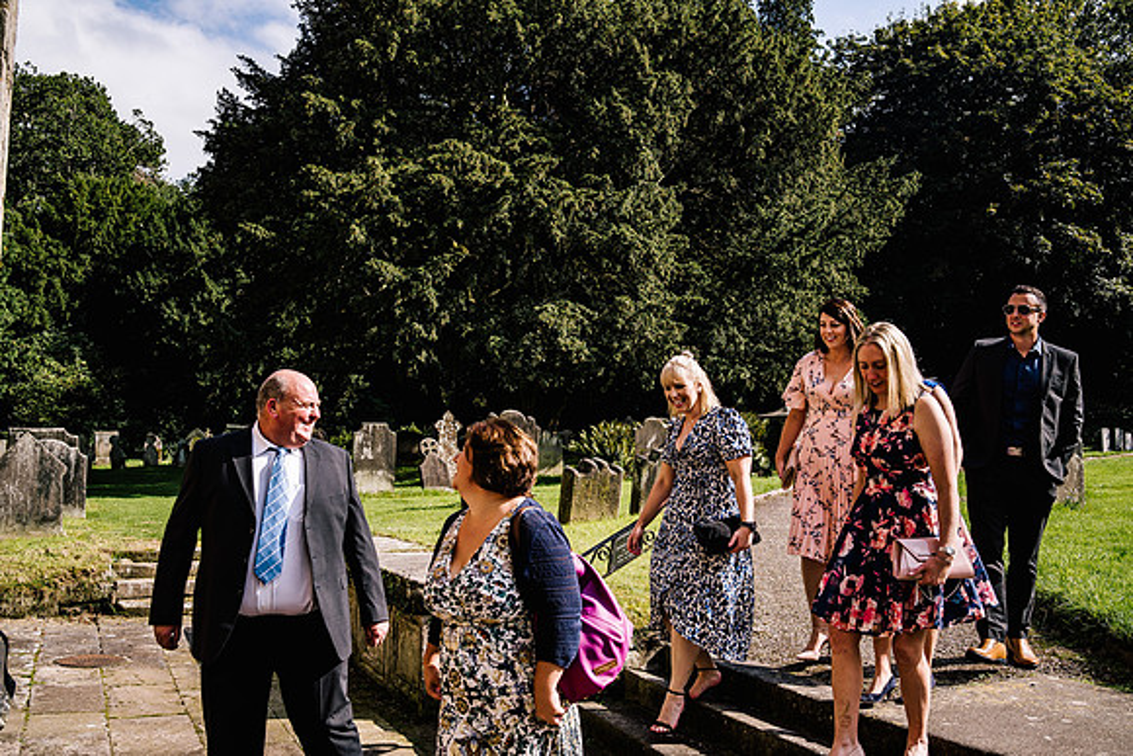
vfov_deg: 37.9
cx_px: 566
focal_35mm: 35
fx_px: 1102
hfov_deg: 54.4
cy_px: 378
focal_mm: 35
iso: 50
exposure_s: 1/500
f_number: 5.6
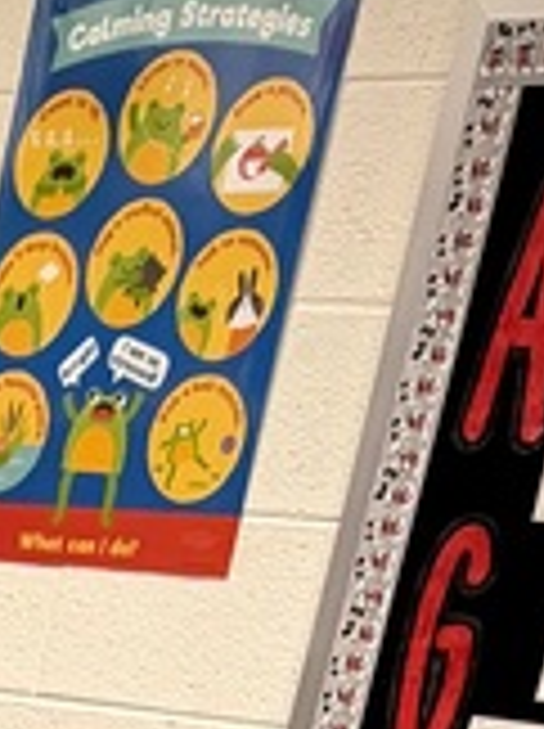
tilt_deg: -28.3
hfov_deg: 8.2
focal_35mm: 152
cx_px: -1119
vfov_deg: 9.9
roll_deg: -6.1
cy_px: 2174
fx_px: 3193
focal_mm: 6.76
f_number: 1.78
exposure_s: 1/60
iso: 160
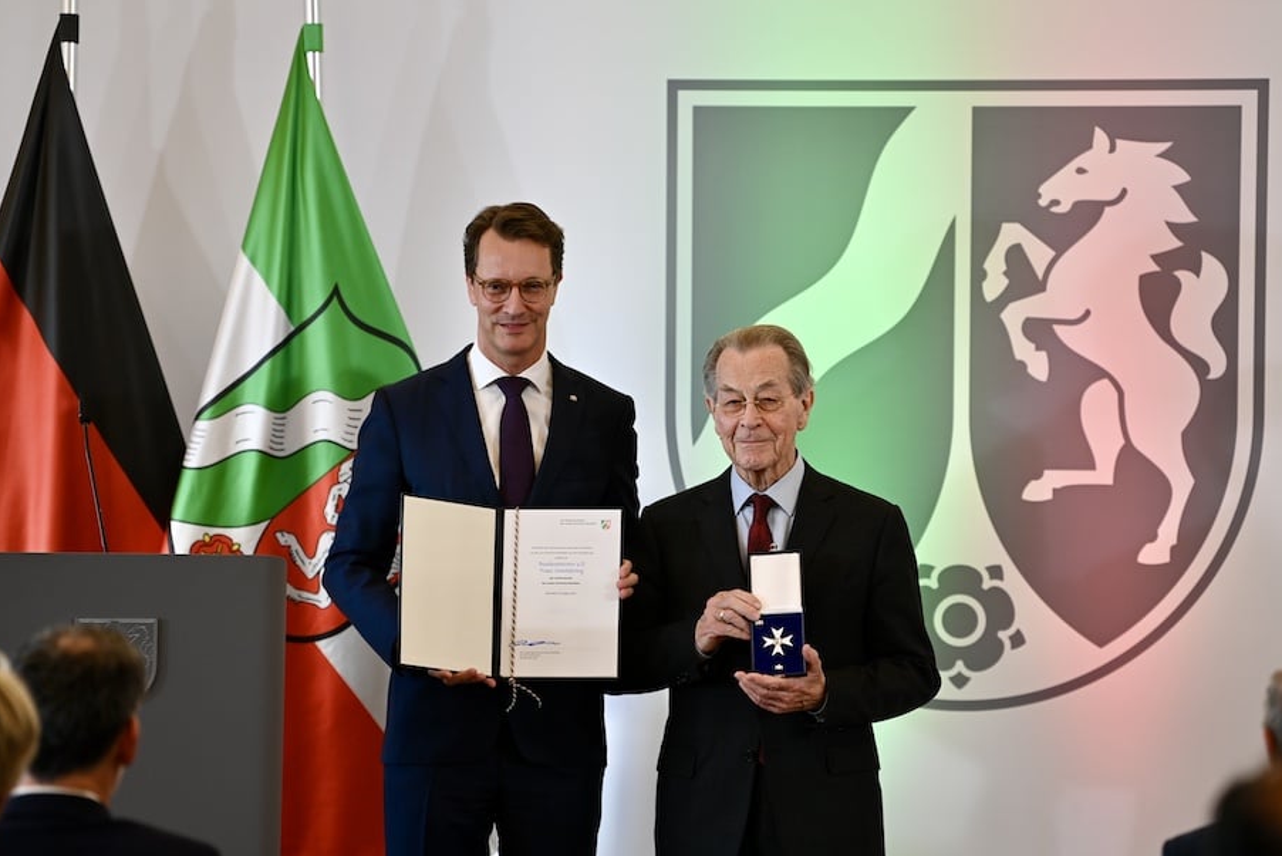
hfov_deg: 9.1
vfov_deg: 6.1
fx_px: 8086
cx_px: 691
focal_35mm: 227
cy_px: 480
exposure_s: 1/100
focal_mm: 200
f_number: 3.5
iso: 100
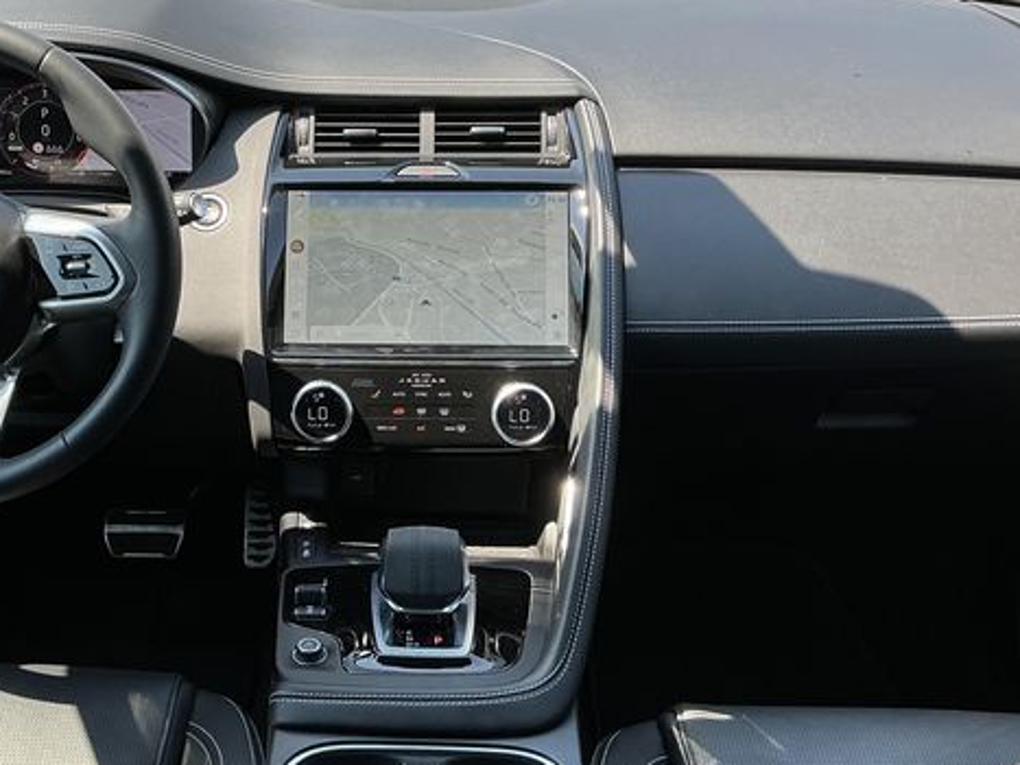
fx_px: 1414
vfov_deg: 30.3
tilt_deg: -25.2
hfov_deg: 39.2
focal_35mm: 48
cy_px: 369
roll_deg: -1.1
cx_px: 341
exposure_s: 1/391
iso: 50
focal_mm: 3
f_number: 1.8
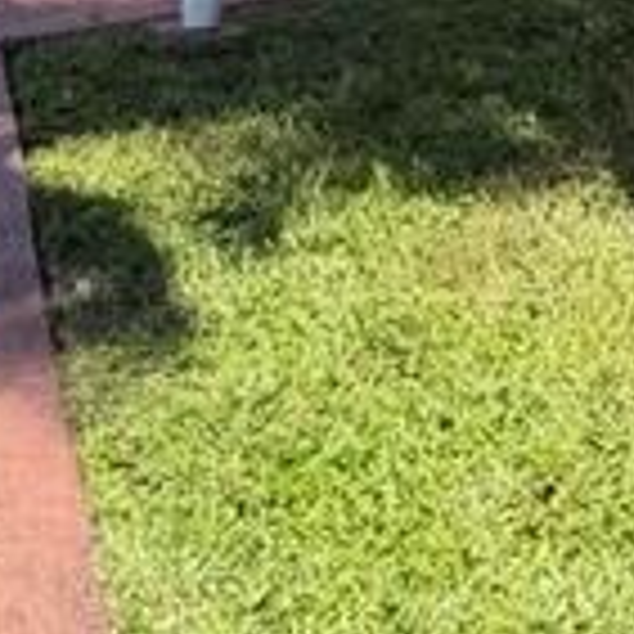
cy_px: -1124
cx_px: -130
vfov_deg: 8.5
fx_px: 3730
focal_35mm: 180
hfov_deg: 9.6
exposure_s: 1/2445
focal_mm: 6.76
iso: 80
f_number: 1.78
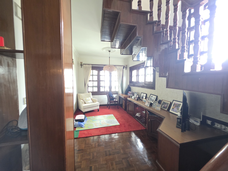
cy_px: 86
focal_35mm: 13
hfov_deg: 106.2
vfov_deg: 89.9
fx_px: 86
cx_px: 114
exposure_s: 1/50
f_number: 1.9
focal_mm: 2.2
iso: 500
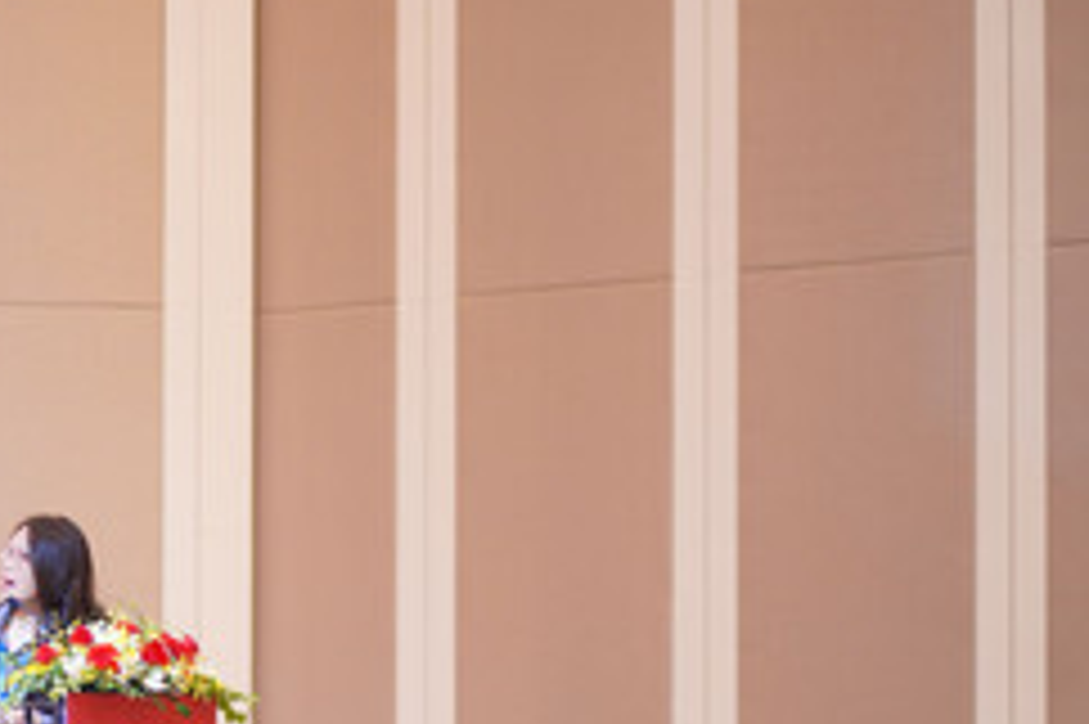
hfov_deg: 10.7
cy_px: 782
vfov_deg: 7.2
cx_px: -36
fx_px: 5743
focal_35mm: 190
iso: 1000
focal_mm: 85
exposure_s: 1/160
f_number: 2
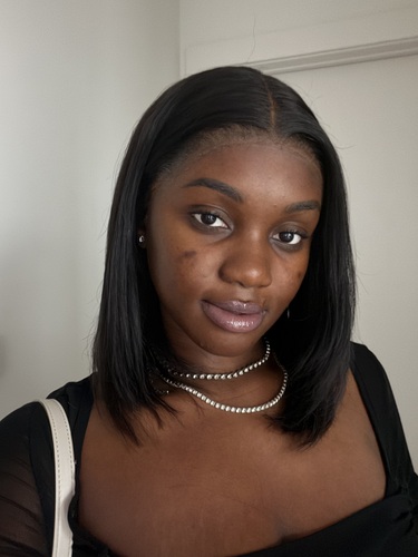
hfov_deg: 46.8
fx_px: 483
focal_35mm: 30
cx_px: 209
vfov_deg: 60.0
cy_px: 278
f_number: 1.9
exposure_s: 1/15
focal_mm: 2.71
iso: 1600
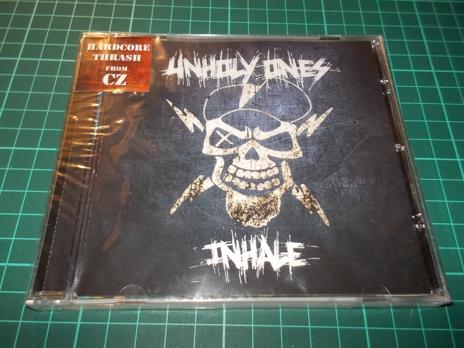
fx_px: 389
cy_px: 174
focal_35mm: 29
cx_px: 232
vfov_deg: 48.2
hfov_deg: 61.7
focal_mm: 4.1
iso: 200
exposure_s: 1/30
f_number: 3.3
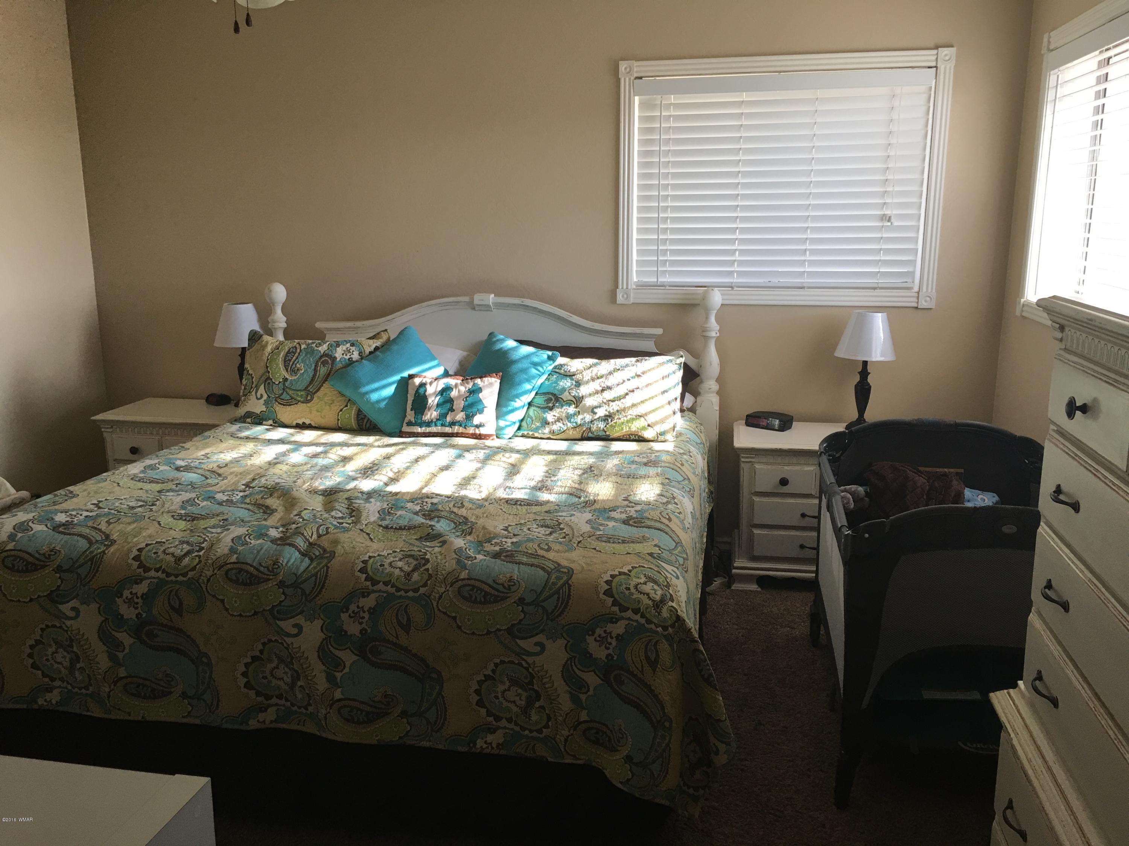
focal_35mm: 29
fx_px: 946
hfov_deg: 61.7
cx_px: 564
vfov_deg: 48.2
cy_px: 423
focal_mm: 4.15
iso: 32
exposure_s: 1/30
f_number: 2.2
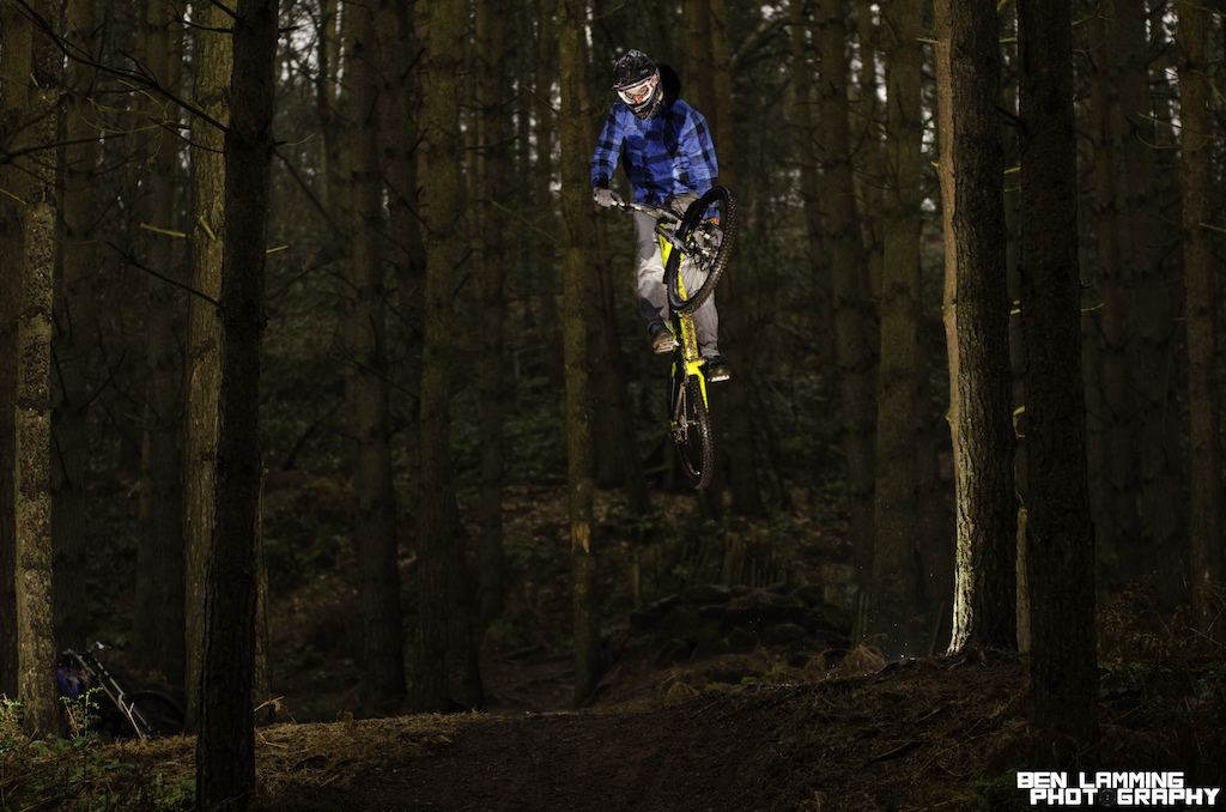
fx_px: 3568
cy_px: 406
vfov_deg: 13.0
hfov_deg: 19.5
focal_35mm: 105
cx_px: 613
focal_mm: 70
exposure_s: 1/320
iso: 800
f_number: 2.8
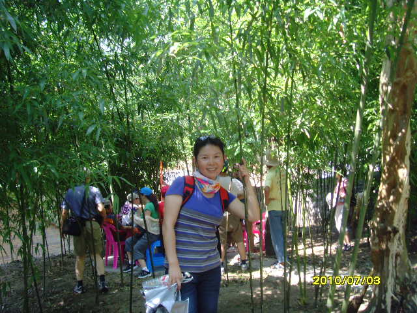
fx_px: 470
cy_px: 156
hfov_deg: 47.9
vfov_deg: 36.8
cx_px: 208
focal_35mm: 39
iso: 100
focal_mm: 6.6
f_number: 3.5
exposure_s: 1/45
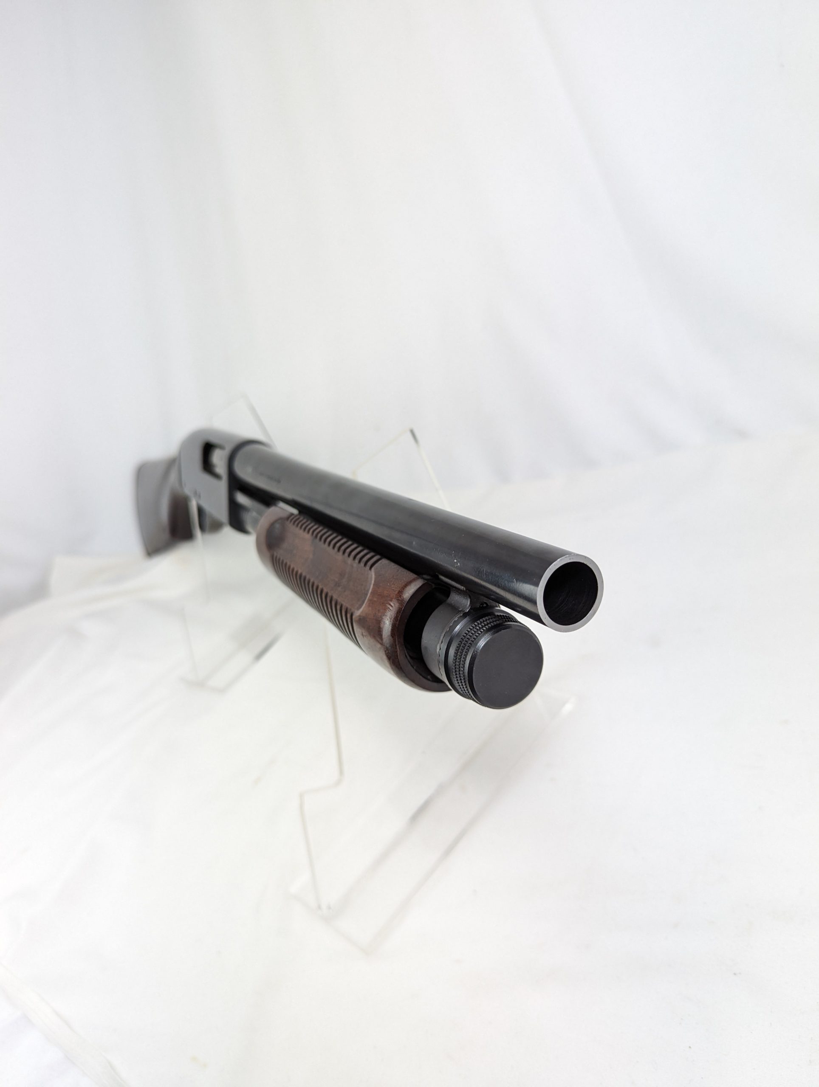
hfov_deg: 56.9
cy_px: 544
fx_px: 755
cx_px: 410
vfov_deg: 71.5
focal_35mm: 24
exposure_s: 1/258
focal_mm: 6.81
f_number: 1.85
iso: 136
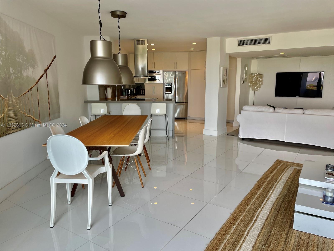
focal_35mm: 26
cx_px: 167
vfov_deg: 53.1
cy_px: 126
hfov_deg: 67.3
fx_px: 251
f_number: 1.6
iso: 40
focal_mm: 4.2
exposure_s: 1/120
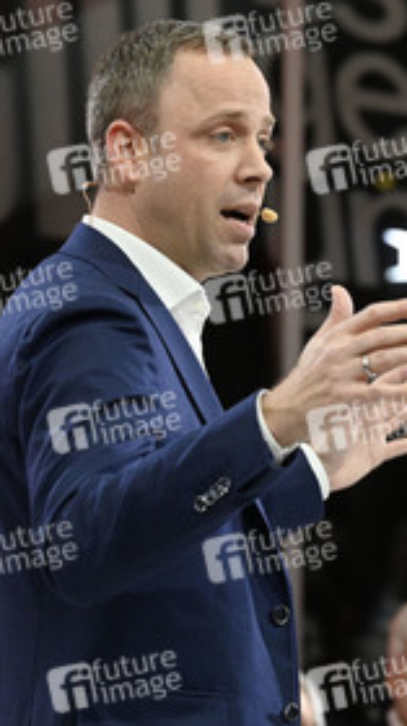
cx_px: 305
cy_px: 358
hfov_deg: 5.9
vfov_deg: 10.5
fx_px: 3962
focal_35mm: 206
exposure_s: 1/640
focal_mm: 122
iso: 6400
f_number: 5.6
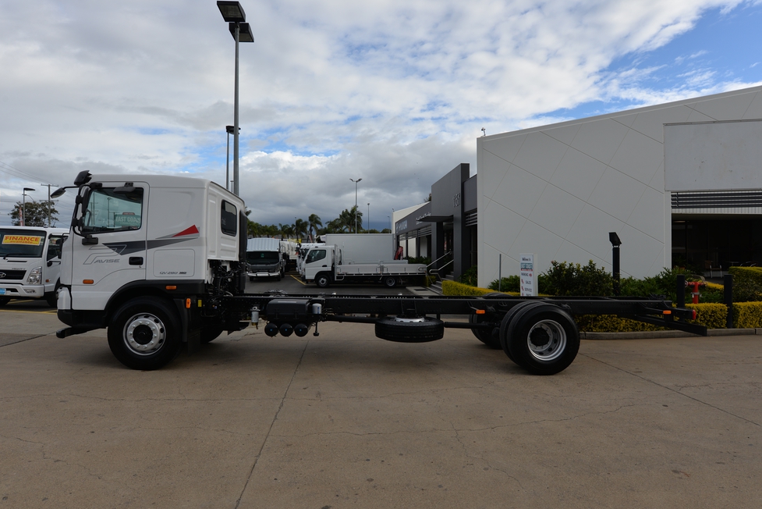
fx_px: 423
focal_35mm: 20
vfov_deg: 62.0
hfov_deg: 84.0
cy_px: 261
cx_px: 381
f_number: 8
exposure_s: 1/250
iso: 125
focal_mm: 19
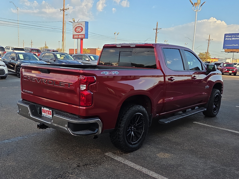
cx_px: 120
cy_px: 90
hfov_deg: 54.0
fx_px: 235
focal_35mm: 34
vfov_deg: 41.8
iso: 25
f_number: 1.8
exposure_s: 1/556
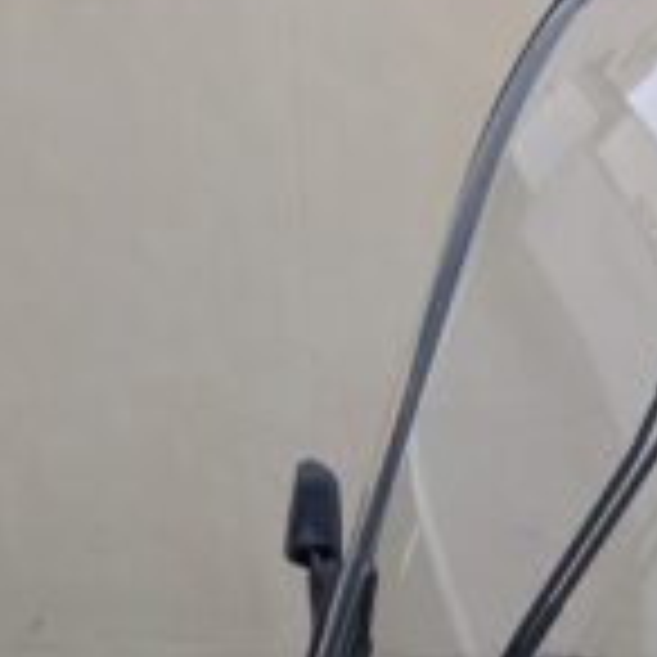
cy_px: 878
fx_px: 2083
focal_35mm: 97
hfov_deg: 16.9
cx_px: 850
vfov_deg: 16.8
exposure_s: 1/170
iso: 47
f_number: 1.89
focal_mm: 5.43
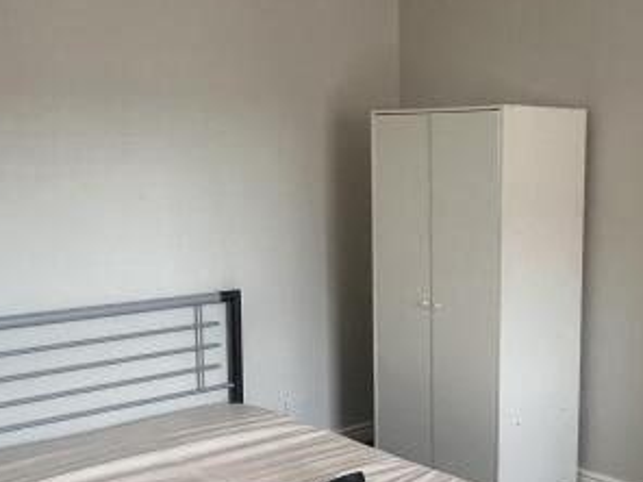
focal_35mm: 45
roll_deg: -0.3
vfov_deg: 32.1
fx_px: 836
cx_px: 452
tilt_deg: -9.4
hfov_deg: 41.3
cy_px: 287
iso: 200
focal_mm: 1.57
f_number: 1.8
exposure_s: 1/99
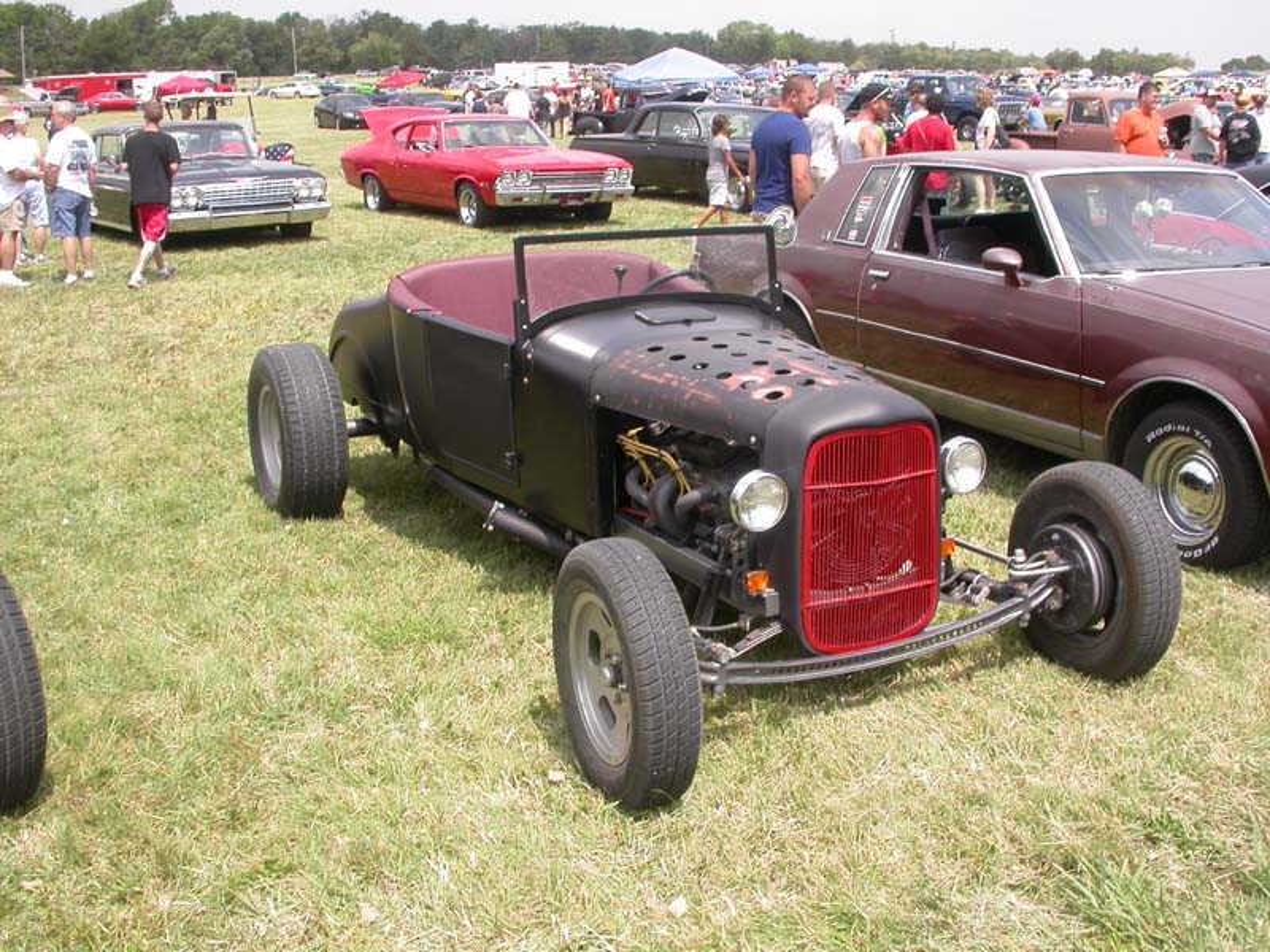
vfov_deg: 37.7
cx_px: 635
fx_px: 1394
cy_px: 476
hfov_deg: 49.0
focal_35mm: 38
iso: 100
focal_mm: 7.85
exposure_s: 1/234
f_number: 6.7
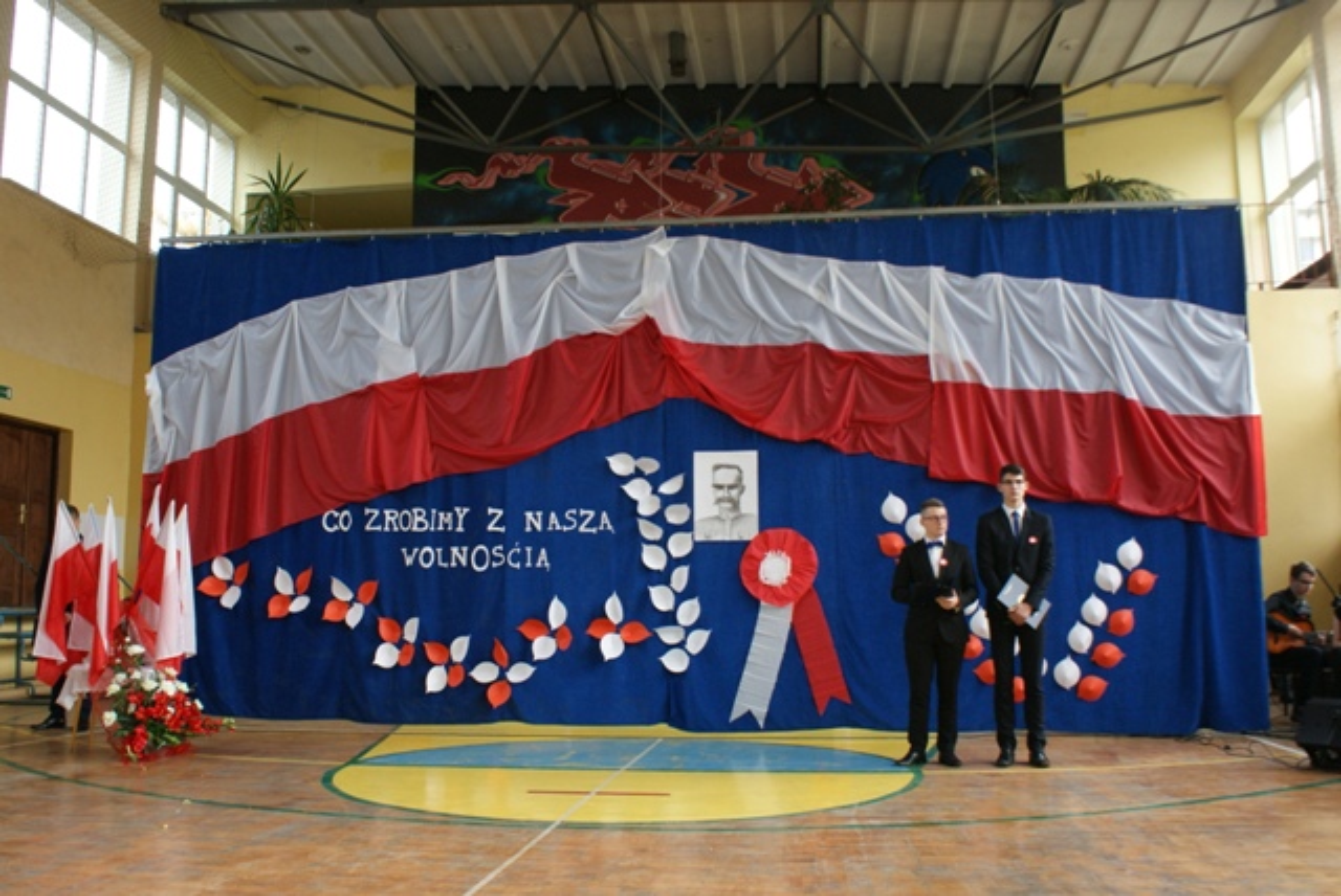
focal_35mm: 30
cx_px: 670
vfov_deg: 43.7
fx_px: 1118
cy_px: 448
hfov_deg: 61.9
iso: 400
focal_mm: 20
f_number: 5.6
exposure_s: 1/60
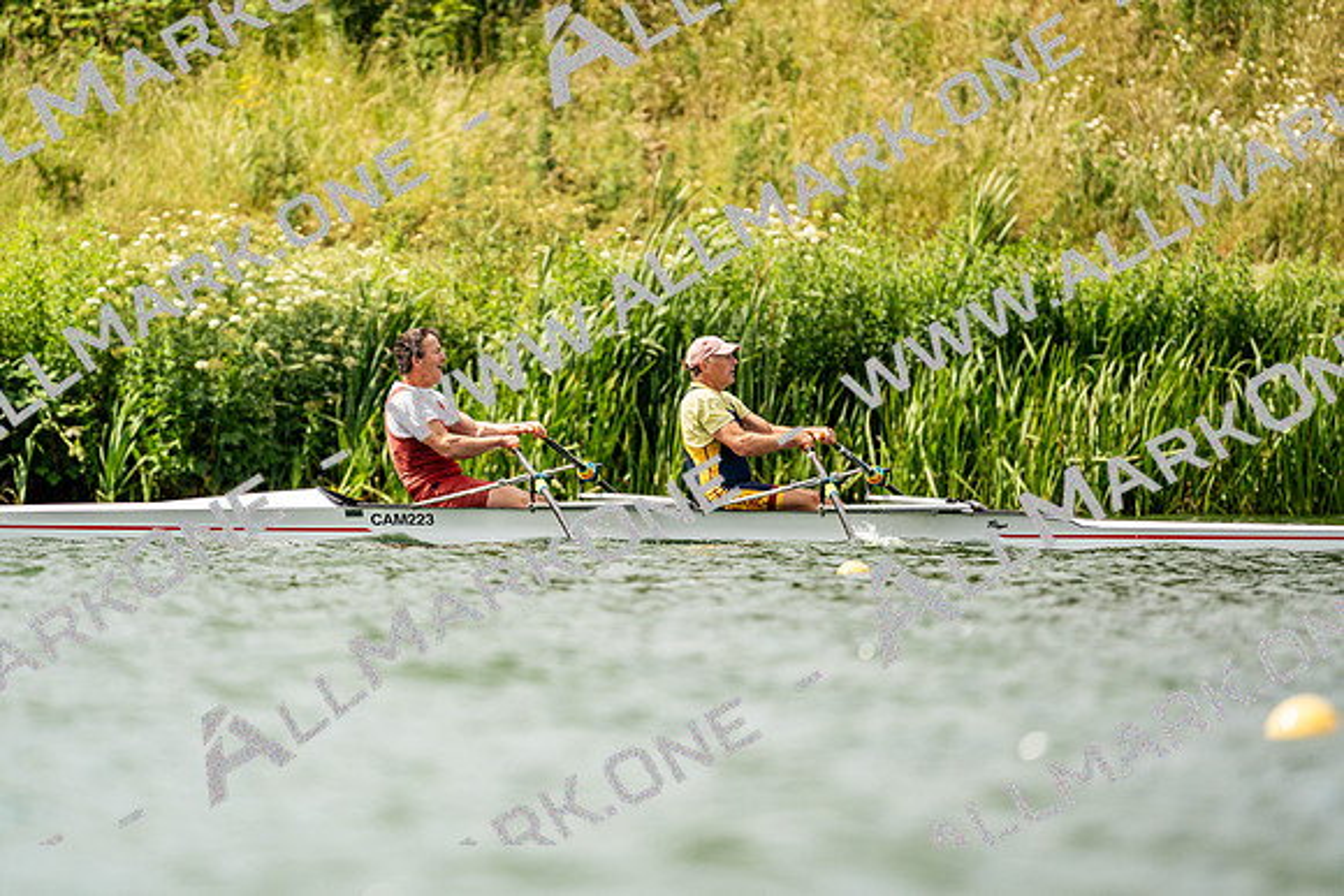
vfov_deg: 2.3
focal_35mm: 600
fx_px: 22404
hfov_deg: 3.4
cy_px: 448
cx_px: 672
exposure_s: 1/2000
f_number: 6.3
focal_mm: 600
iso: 320
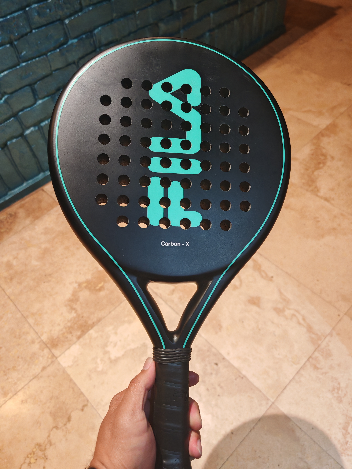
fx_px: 366
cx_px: 176
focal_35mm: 27
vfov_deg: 65.3
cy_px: 234
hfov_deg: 51.4
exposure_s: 1/50
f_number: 1.9
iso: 800
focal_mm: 6.67
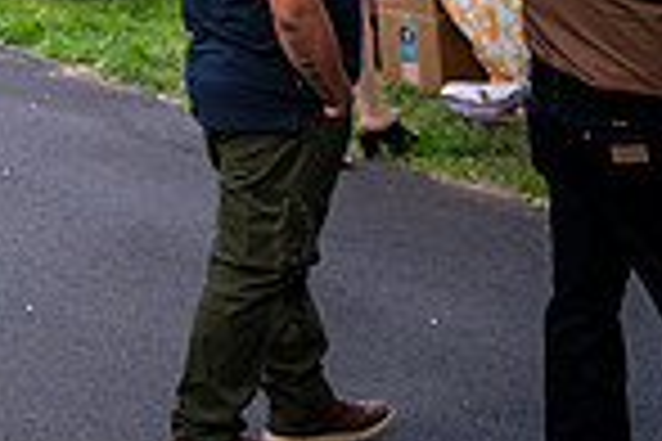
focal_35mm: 158
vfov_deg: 8.3
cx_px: -581
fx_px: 2905
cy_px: -387
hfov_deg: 11.9
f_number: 4
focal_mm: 38
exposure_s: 1/250
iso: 2500
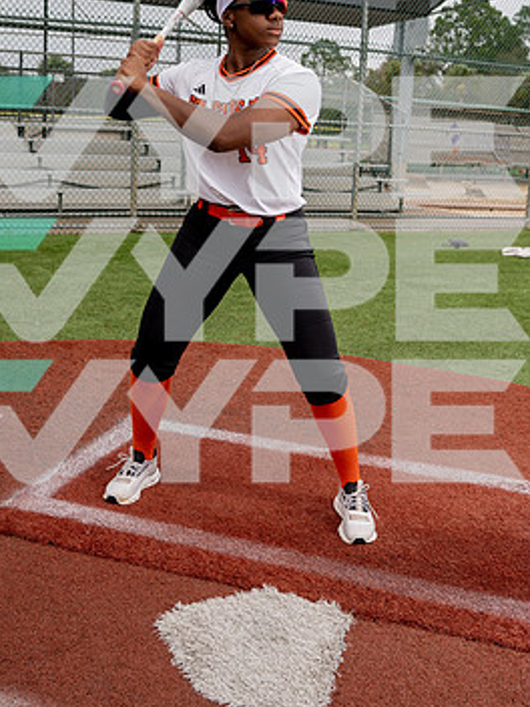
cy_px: 281
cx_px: 233
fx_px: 878
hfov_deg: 33.6
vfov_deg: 43.6
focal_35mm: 43
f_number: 5
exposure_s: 1/250
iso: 64
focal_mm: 35
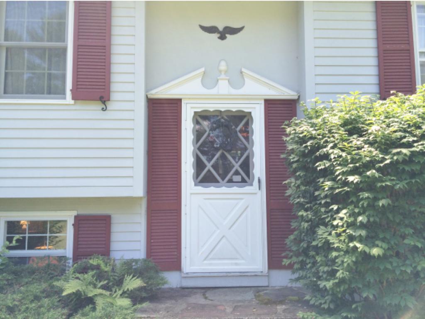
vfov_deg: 48.3
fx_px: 356
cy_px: 160
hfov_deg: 61.6
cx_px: 212
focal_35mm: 29
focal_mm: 4.15
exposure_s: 1/238
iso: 32
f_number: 2.2
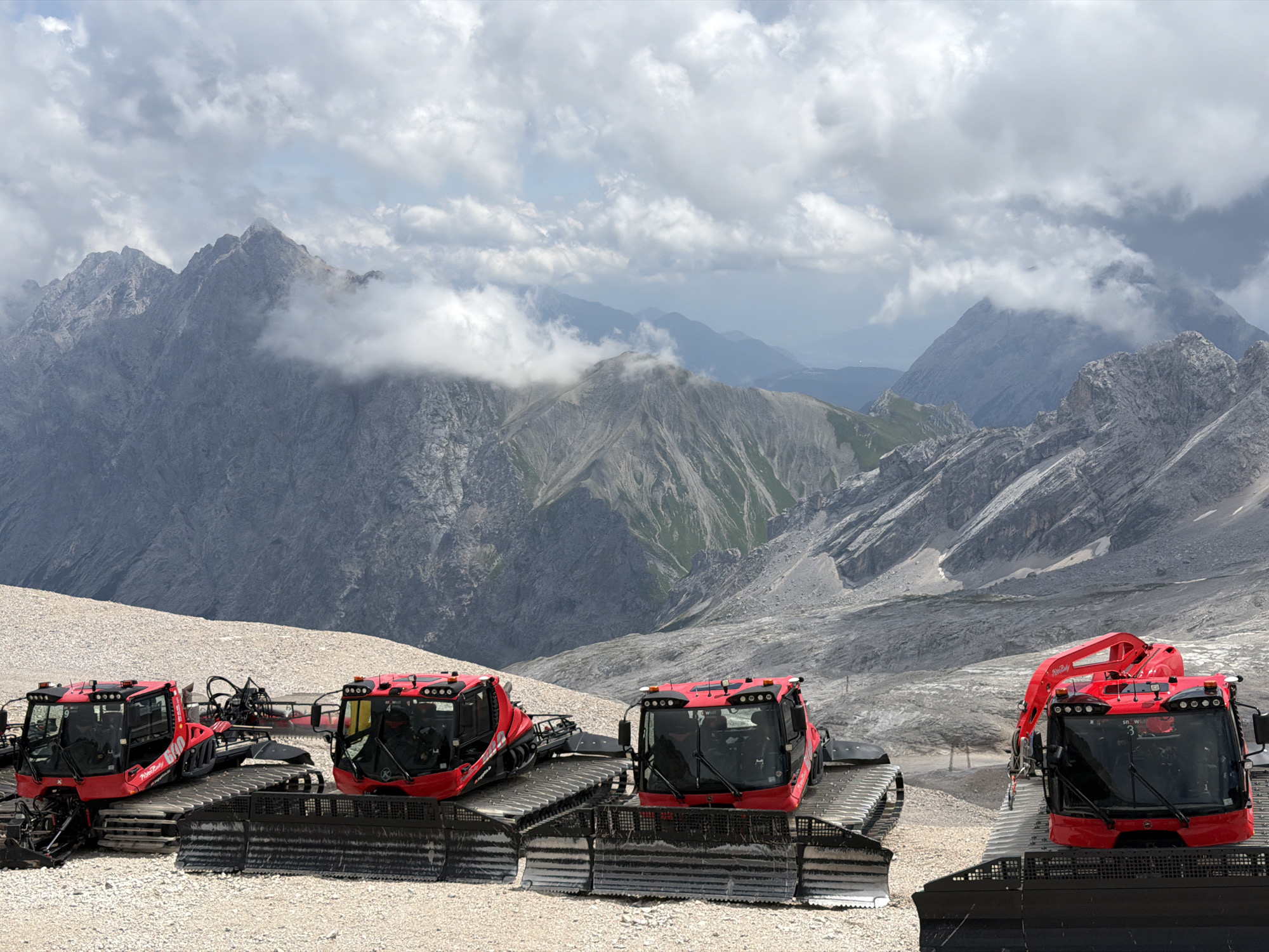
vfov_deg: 30.3
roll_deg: +0.7
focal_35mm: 48
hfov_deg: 39.7
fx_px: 1760
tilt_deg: -7.2
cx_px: 634
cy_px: 476
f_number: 1.78
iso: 80
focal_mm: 6.76
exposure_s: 1/11364
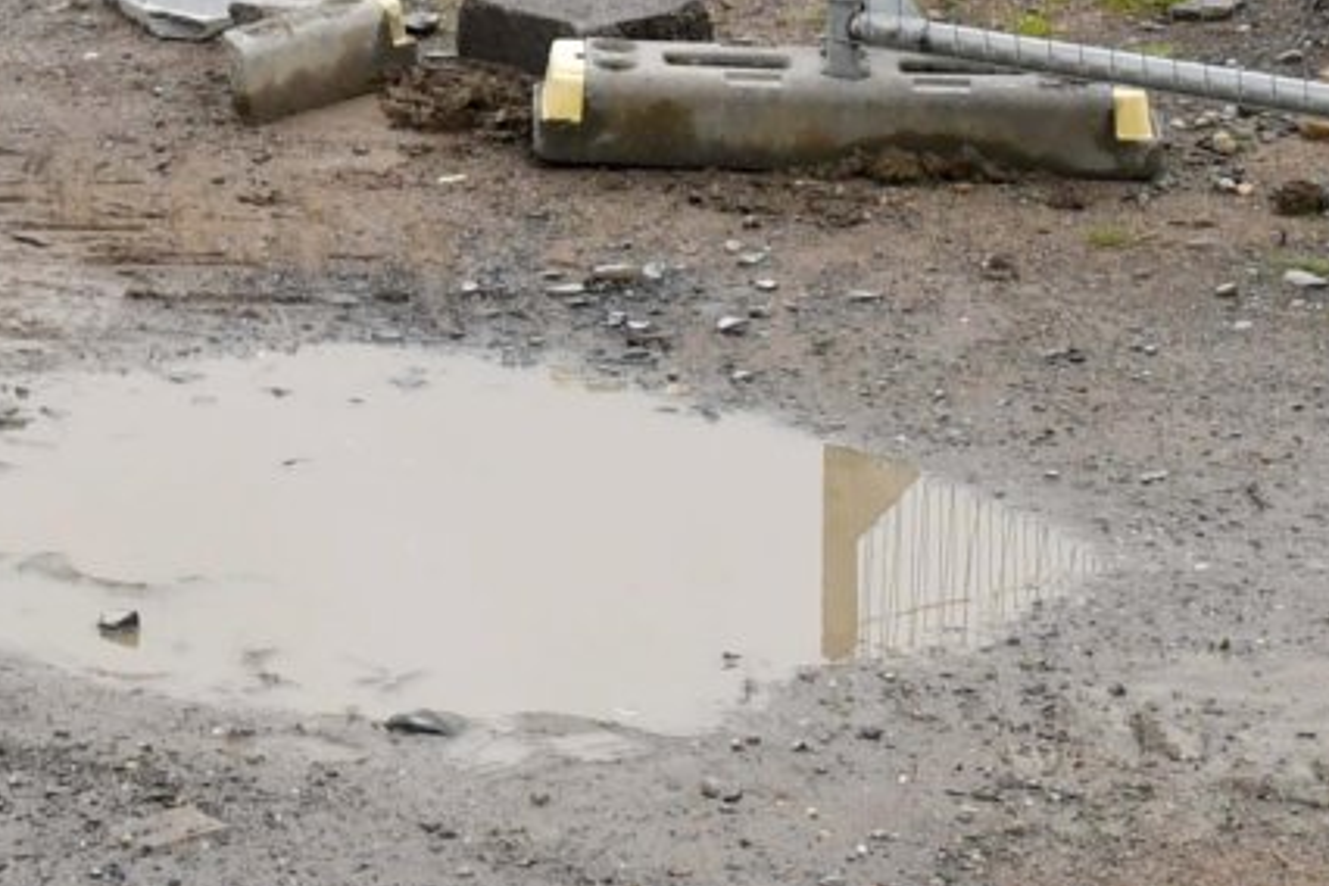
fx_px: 6386
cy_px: -931
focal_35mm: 173
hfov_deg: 11.6
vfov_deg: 7.6
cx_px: -328
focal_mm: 24
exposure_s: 1/320
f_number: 9
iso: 500
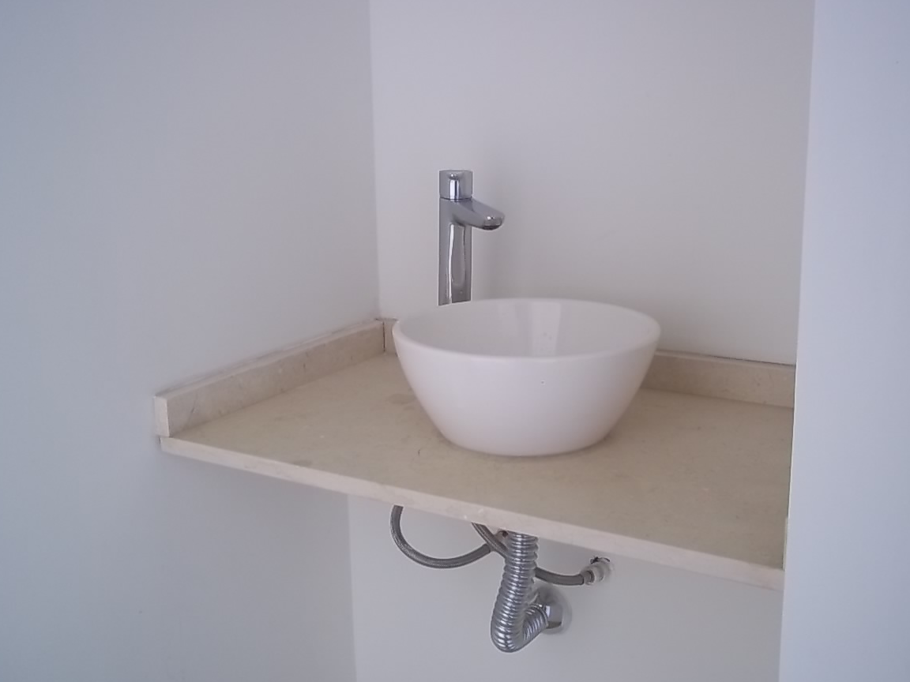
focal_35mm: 40
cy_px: 350
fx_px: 1052
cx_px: 433
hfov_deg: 46.8
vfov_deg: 36.0
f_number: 3.1
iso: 105
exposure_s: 1/30
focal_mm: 6.5
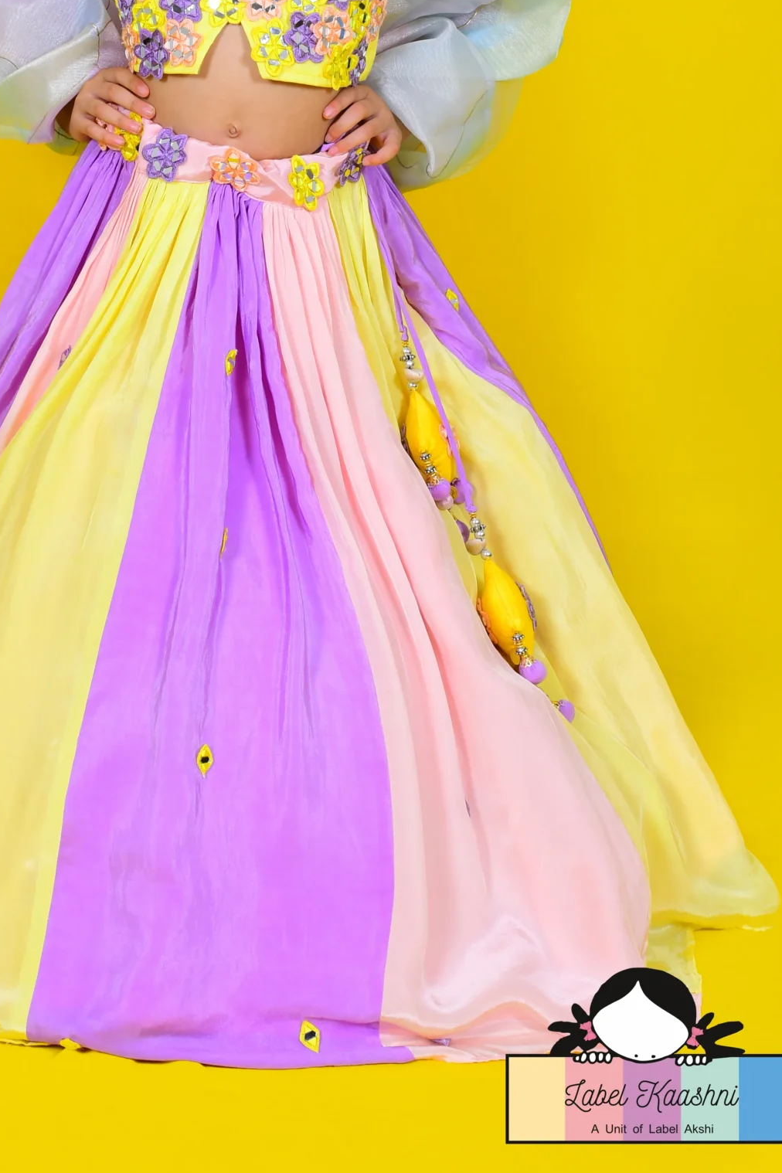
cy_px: 231
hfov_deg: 15.8
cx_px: 221
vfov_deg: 23.3
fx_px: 2802
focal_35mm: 86
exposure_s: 1/160
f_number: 9
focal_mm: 34
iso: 125
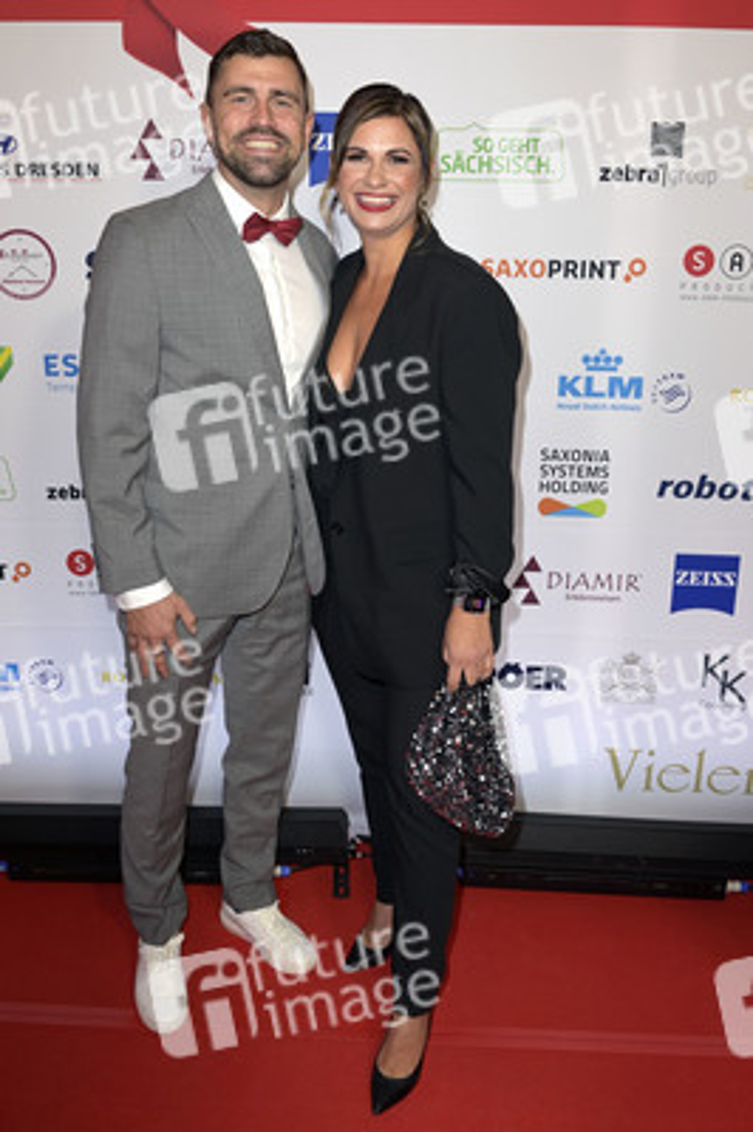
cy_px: 566
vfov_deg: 63.7
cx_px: 376
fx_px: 911
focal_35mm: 29
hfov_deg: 44.9
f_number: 5.6
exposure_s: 1/250
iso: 800
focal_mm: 29
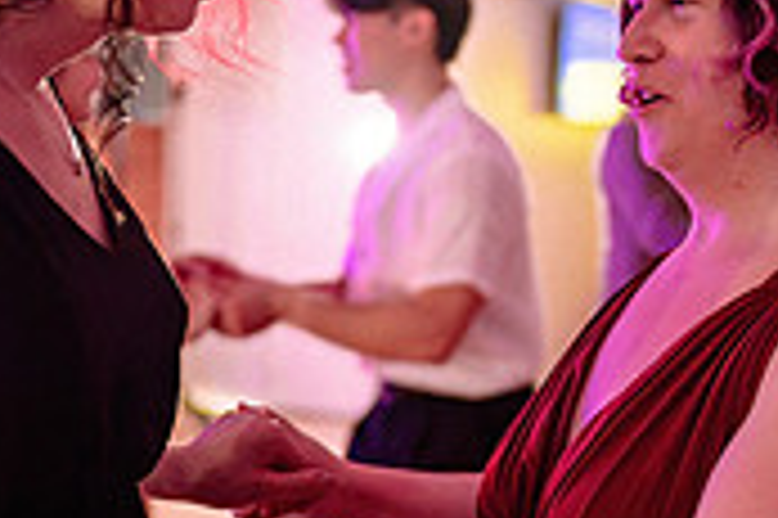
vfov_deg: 14.5
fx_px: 2029
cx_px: 405
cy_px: 372
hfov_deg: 21.7
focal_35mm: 94
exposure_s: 1/250
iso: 2500
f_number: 1.4
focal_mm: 28
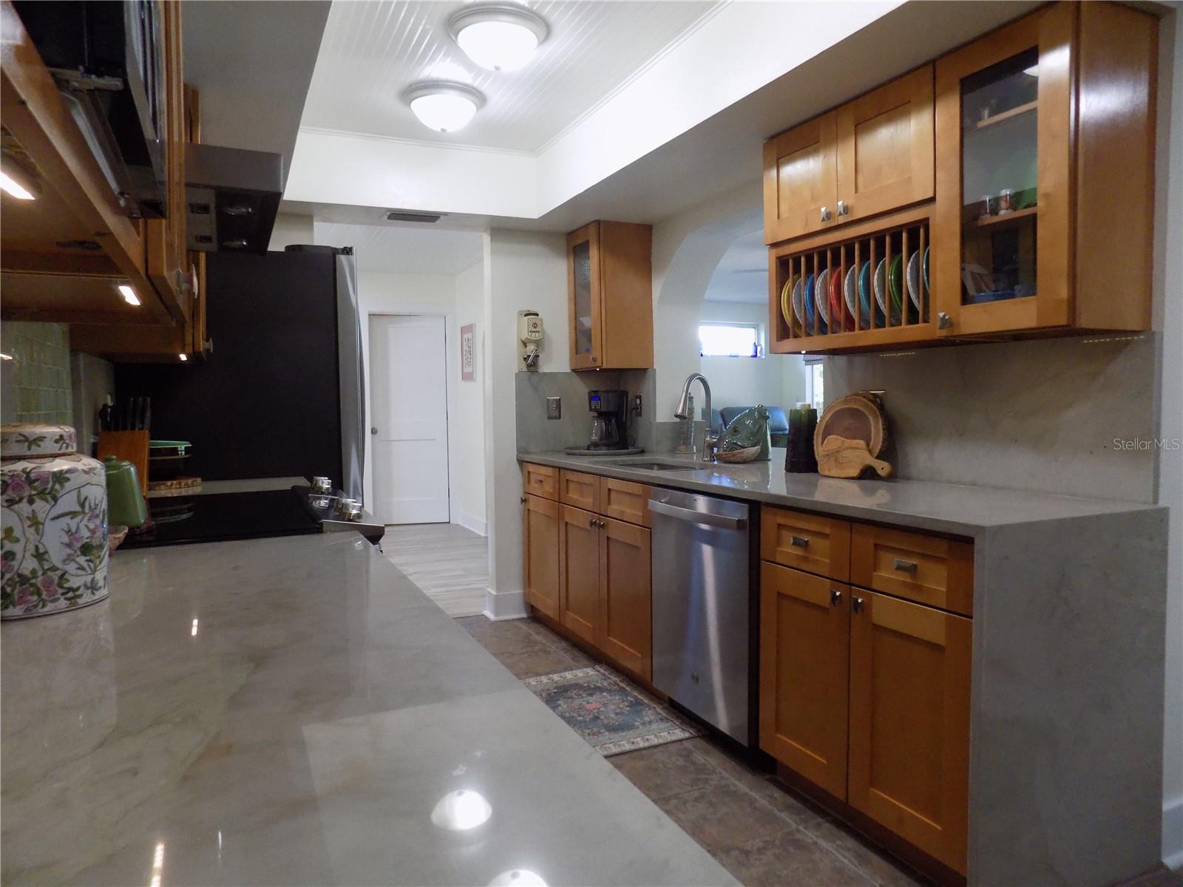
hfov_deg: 73.9
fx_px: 786
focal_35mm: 23
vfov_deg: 58.9
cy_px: 444
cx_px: 592
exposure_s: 1/30
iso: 280
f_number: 3.1
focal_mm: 4
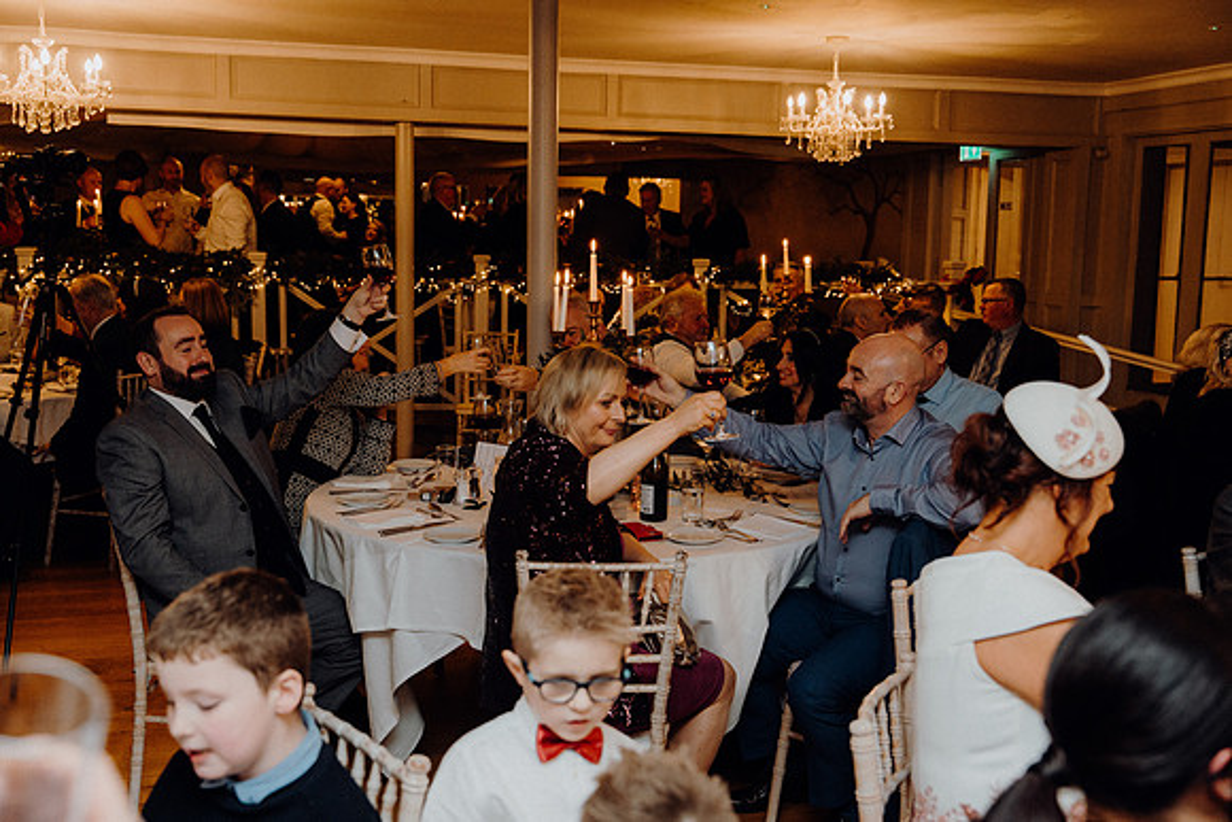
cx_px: 616
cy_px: 411
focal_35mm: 40
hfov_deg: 48.4
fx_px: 1369
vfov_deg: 33.4
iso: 2500
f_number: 3.5
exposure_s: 1/160
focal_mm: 40
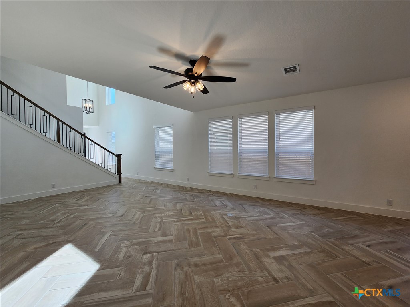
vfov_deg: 89.9
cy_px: 154
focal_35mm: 13
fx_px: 154
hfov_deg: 106.2
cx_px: 205
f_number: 2.2
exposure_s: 1/120
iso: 50
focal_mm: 2.2
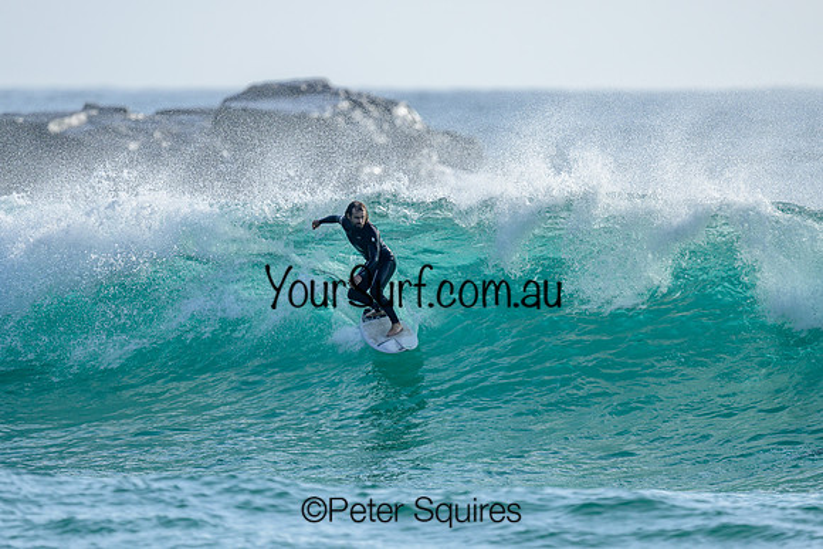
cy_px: 275
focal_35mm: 822
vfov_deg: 1.7
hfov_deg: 2.5
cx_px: 416
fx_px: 18797
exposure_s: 1/2000
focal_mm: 800
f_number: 6.3
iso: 250
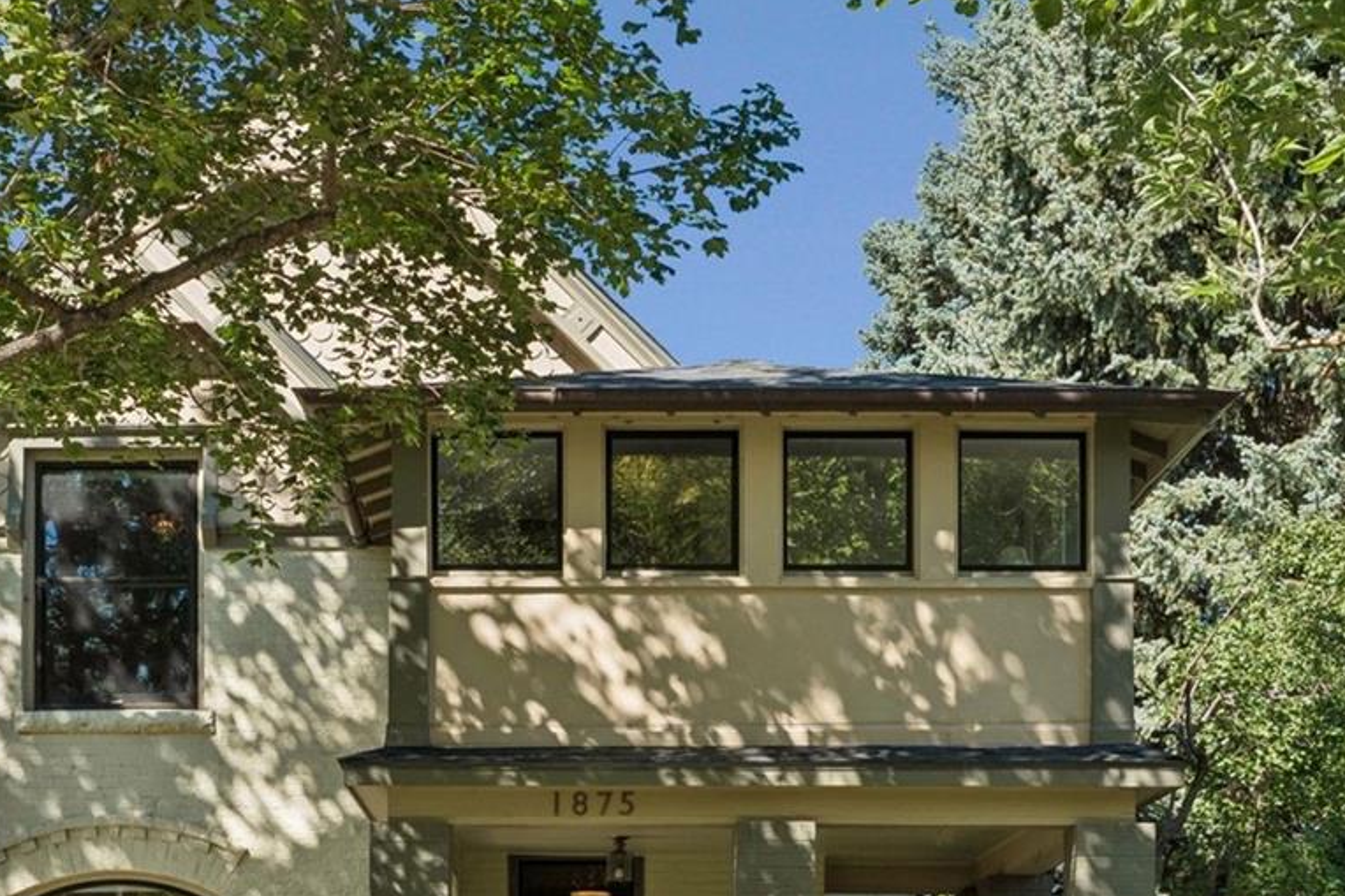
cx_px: 570
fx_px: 2502
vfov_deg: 19.7
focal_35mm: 67
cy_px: 896
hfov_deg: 30.0
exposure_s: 1/400
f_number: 9
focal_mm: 32
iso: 400
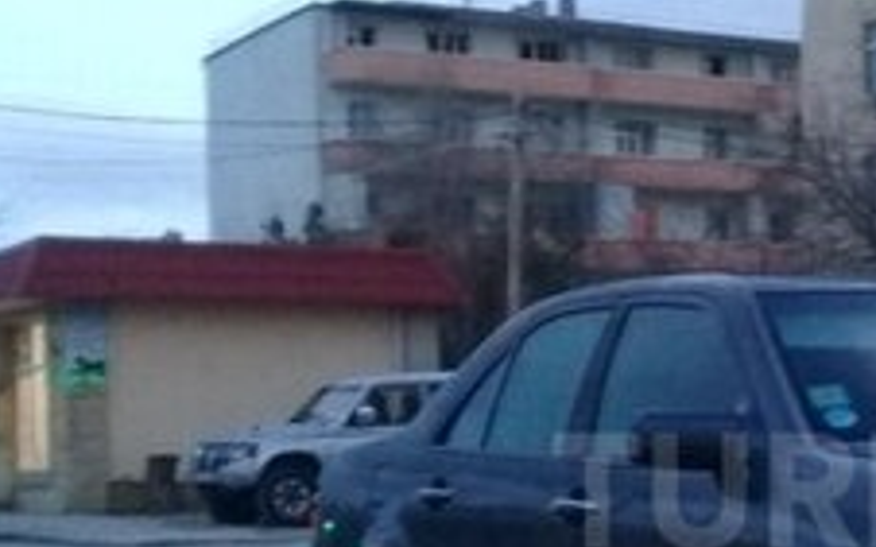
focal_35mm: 96
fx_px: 2291
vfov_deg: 13.5
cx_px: 950
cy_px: 491
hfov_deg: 20.7
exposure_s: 1/17
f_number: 2.2
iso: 250
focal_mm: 3.3
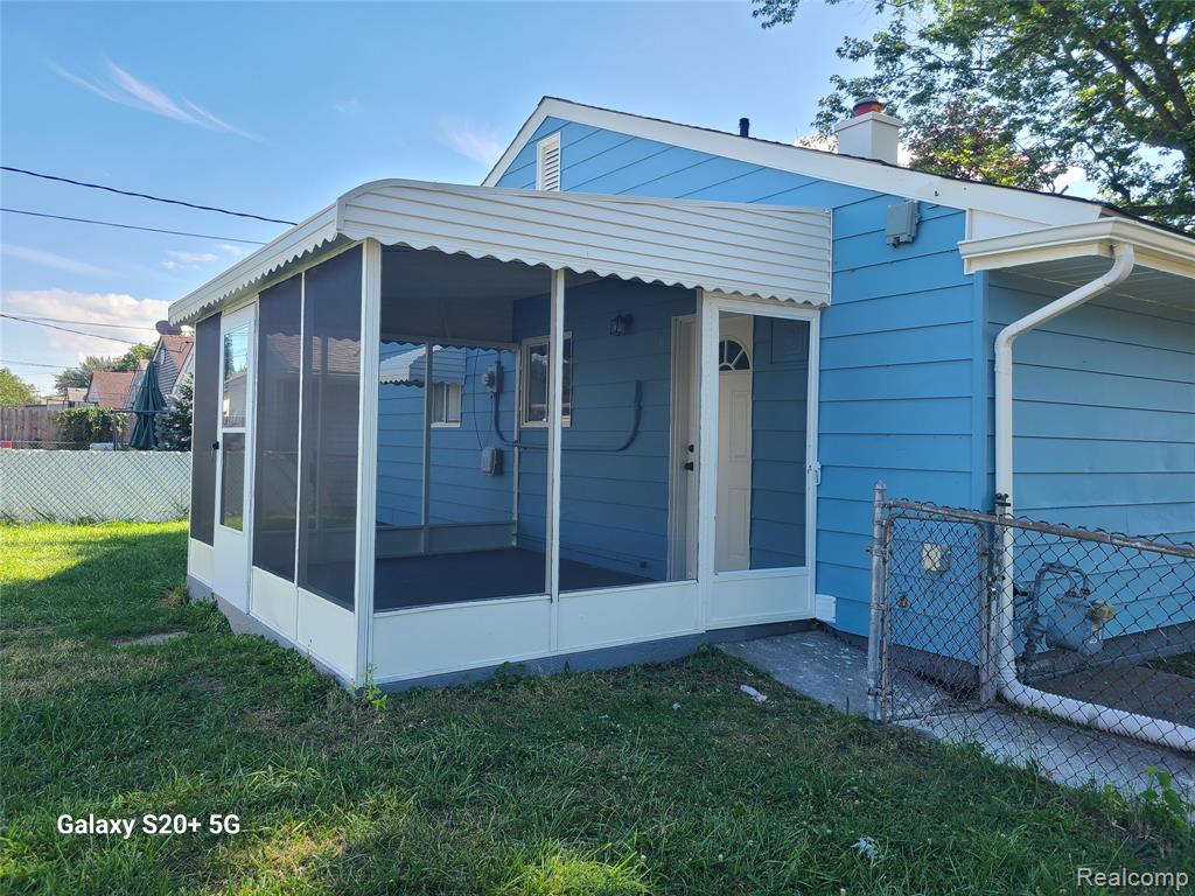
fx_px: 898
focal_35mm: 26
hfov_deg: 67.3
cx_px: 598
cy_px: 448
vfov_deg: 53.1
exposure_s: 1/512
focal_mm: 5.4
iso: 40
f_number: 1.8
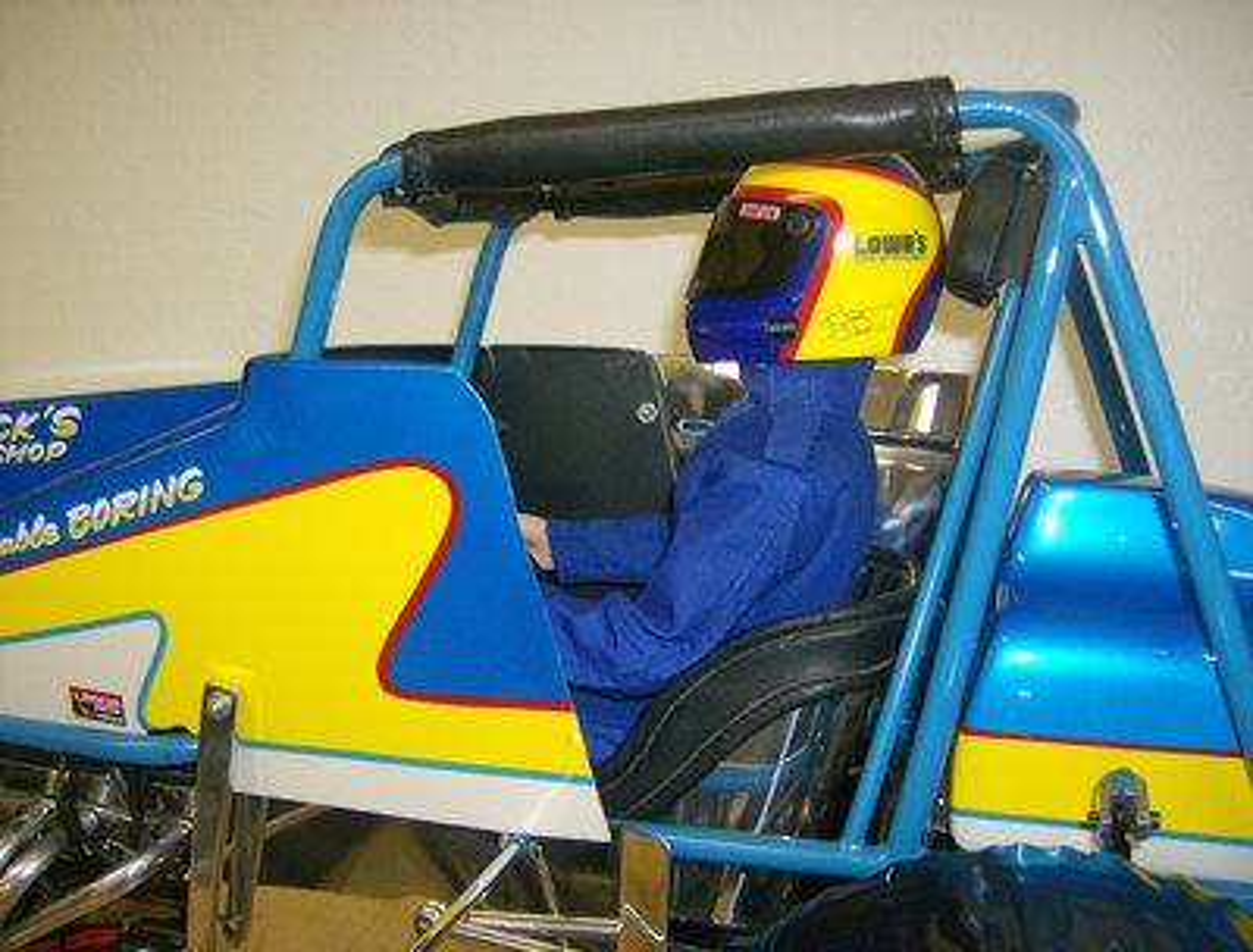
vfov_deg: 40.0
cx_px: 626
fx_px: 1309
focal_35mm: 36
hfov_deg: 51.1
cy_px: 476
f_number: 2.8
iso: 200
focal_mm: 6
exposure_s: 1/60
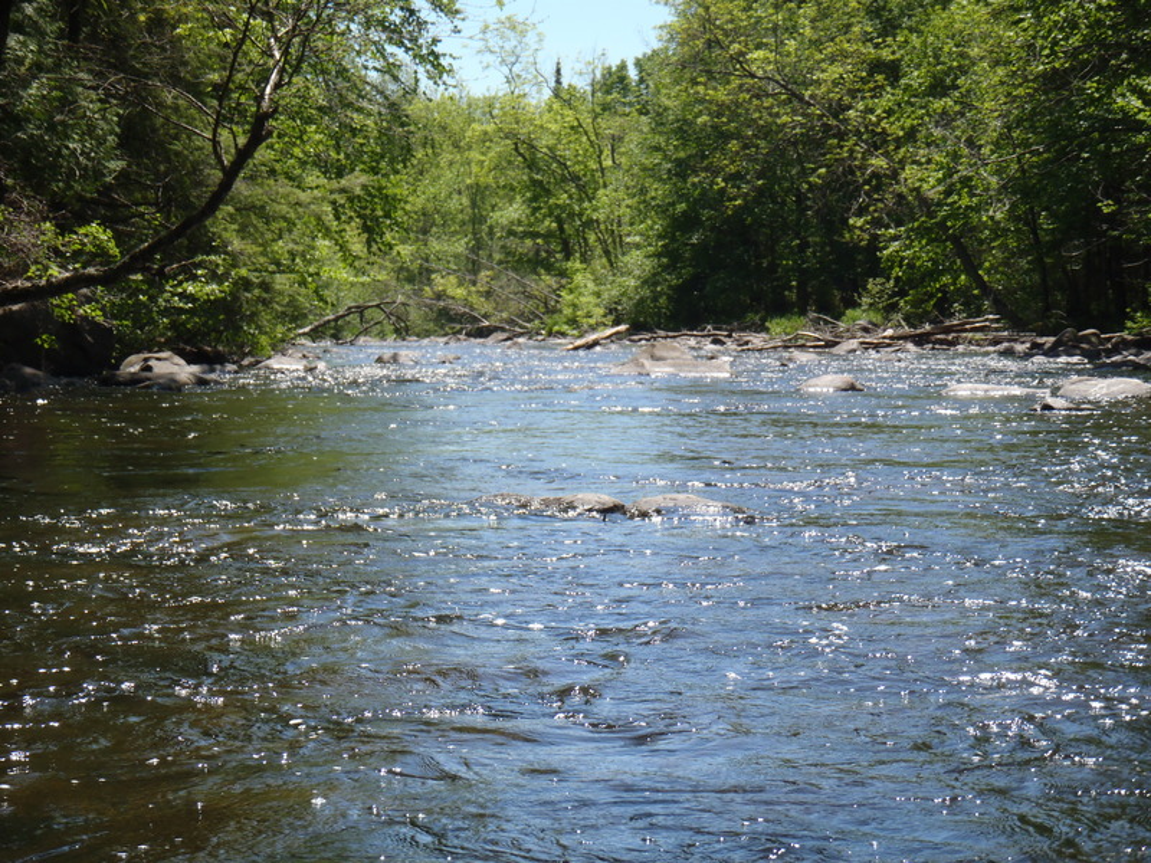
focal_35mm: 84
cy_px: 432
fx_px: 2793
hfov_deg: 23.3
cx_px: 576
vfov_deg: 17.6
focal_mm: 15.06
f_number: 4.4
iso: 80
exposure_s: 1/320
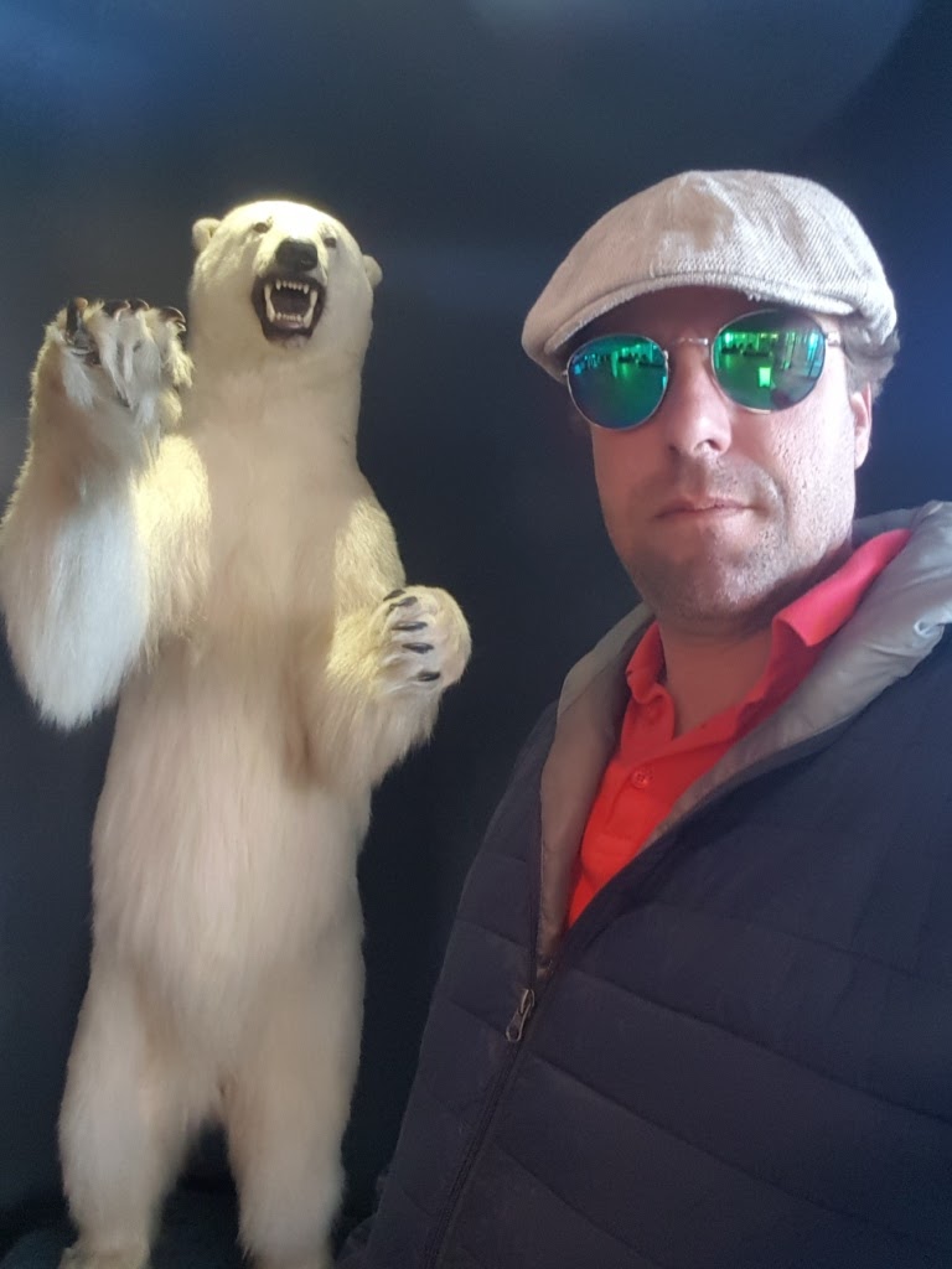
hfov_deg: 63.4
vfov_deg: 79.0
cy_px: 634
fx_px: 770
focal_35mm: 21
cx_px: 476
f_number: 1.7
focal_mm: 2.1
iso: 200
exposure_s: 1/30
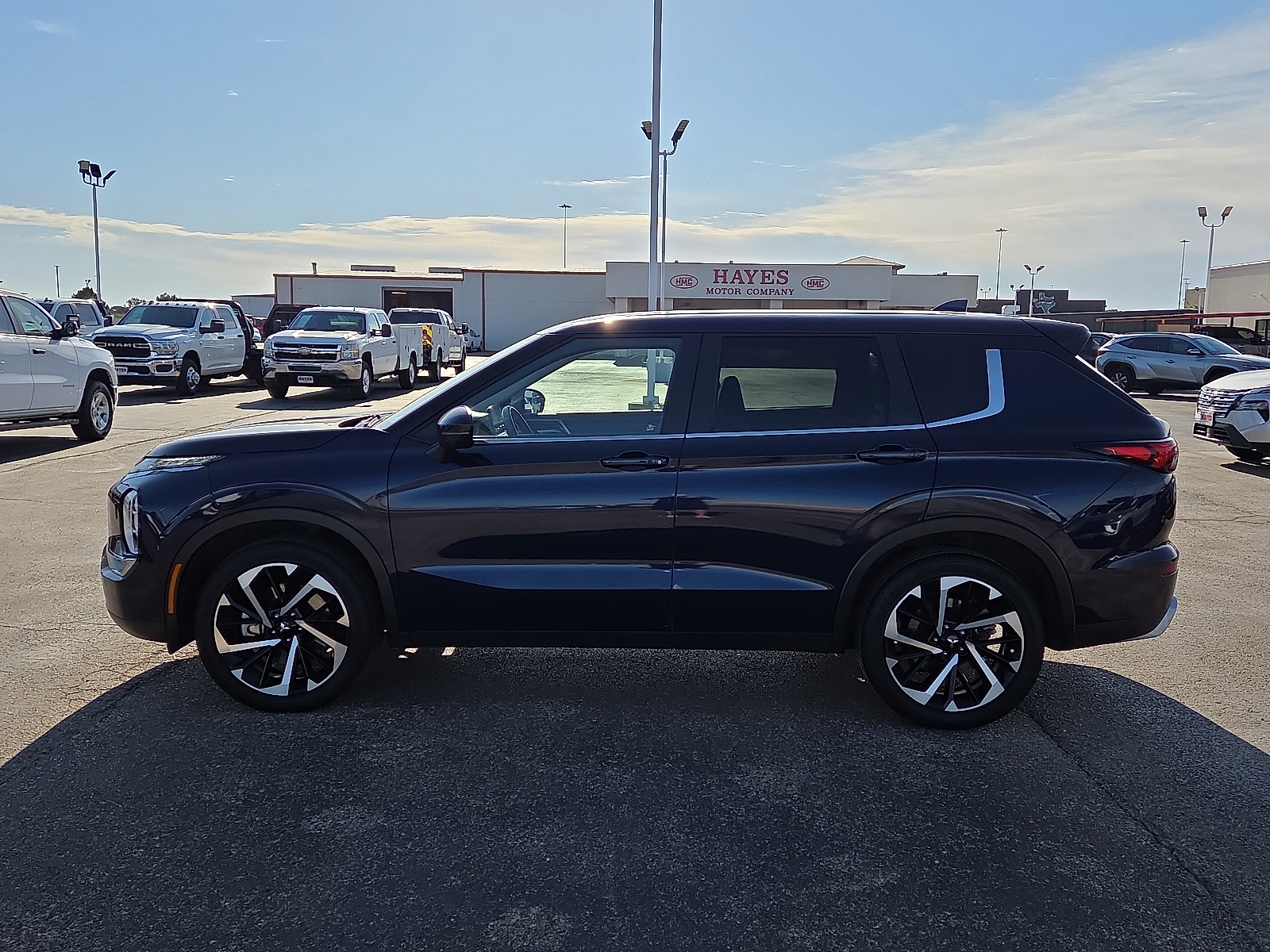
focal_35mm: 31
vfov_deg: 45.4
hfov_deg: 58.4
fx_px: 1137
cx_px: 635
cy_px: 476
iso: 25
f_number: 1.8
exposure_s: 1/3333
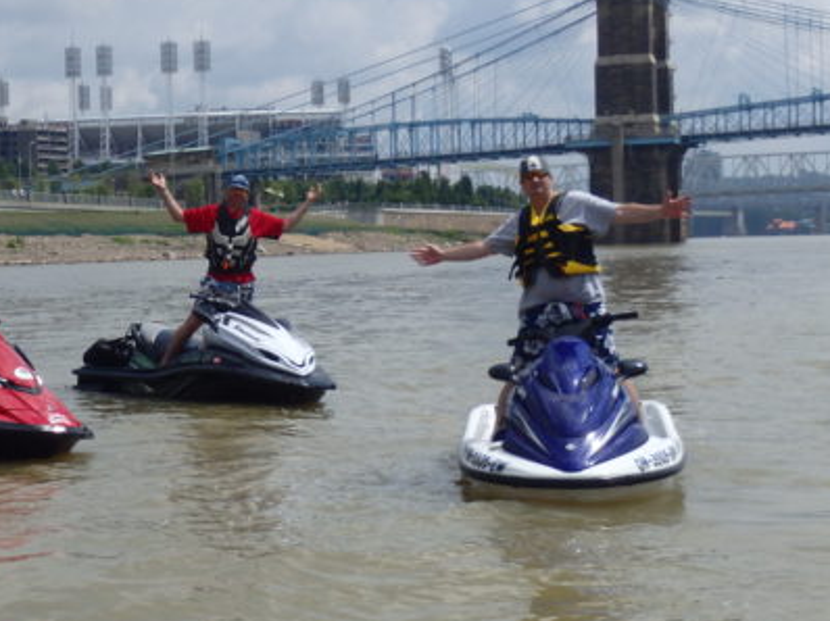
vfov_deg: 17.8
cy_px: 285
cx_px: 115
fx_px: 1989
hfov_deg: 23.1
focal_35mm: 83
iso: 125
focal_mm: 7.7
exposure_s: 1/160
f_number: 14
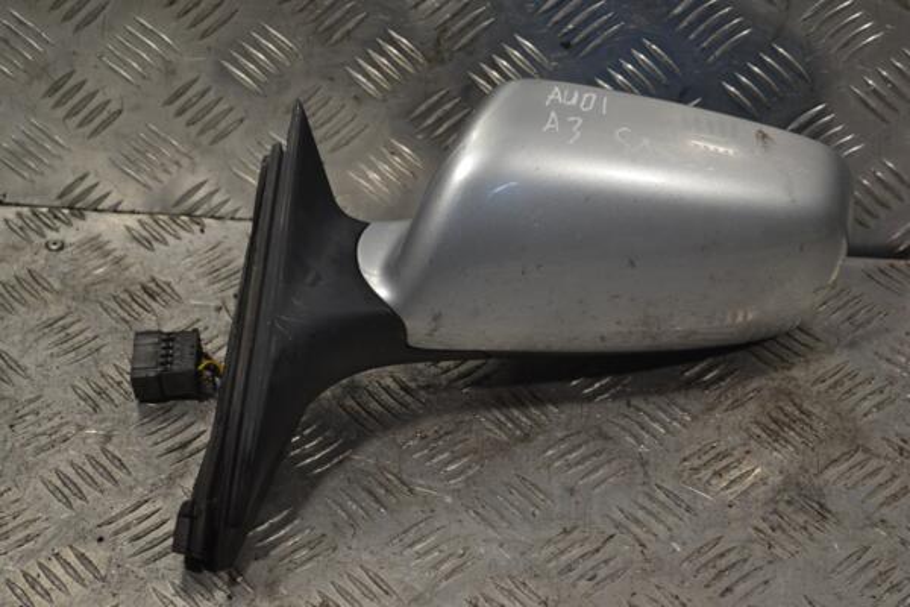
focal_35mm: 78
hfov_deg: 26.0
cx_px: 455
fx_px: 1972
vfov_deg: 17.5
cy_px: 304
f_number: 5.6
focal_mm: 52
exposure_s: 1/125
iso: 400
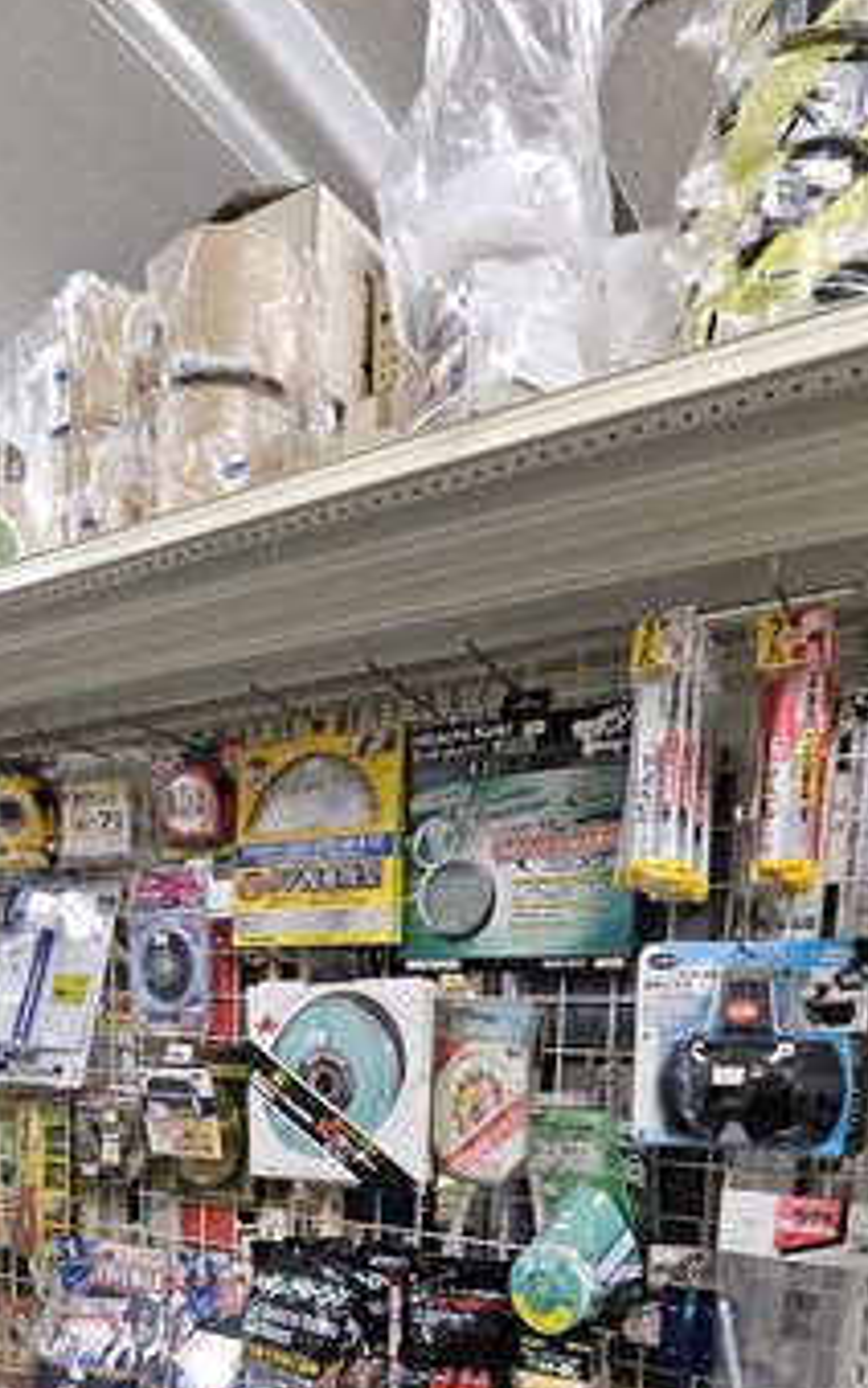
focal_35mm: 26
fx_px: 984
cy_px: 1187
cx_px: 315
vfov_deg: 61.9
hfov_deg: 47.1
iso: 200
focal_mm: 1.7
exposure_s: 1/50
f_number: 2.2
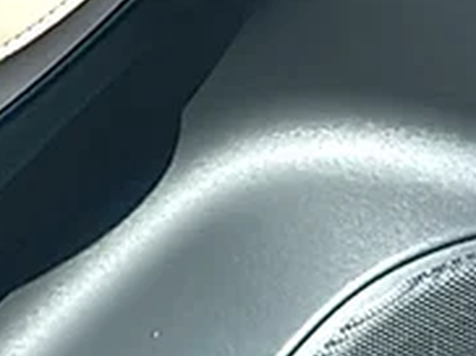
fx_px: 2115
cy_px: -211
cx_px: -377
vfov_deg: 9.3
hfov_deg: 11.9
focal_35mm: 154
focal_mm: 6.86
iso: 80
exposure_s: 1/3165
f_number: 1.78
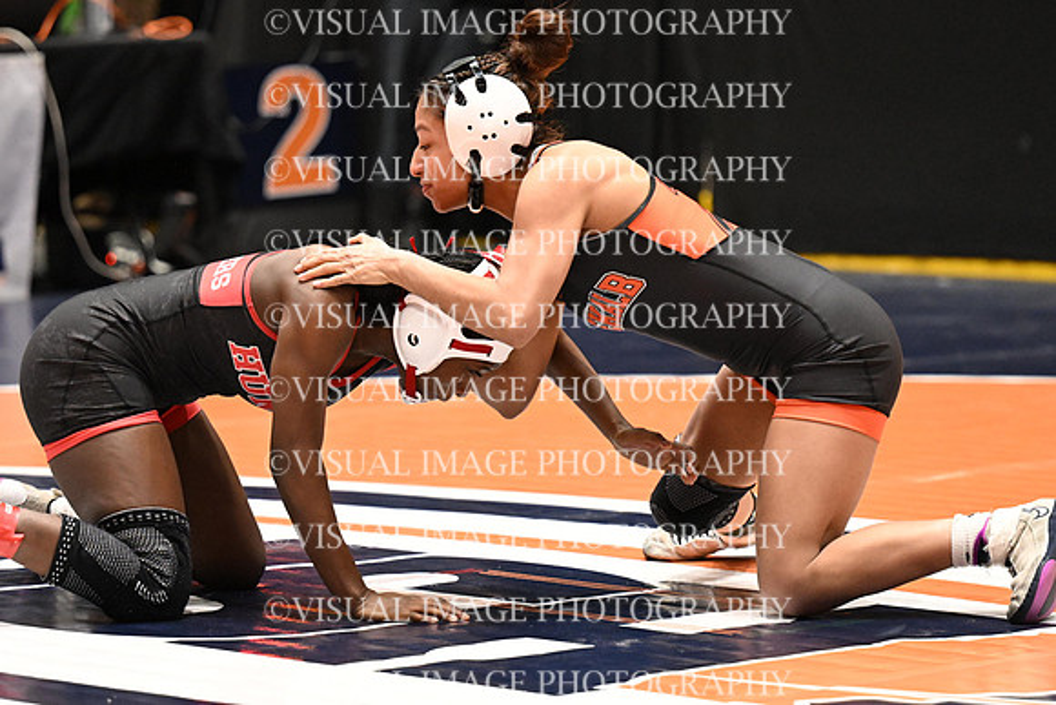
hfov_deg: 11.0
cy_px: 352
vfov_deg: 7.3
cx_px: 528
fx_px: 5486
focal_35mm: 187
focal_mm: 125
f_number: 2.8
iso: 5600
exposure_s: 1/960
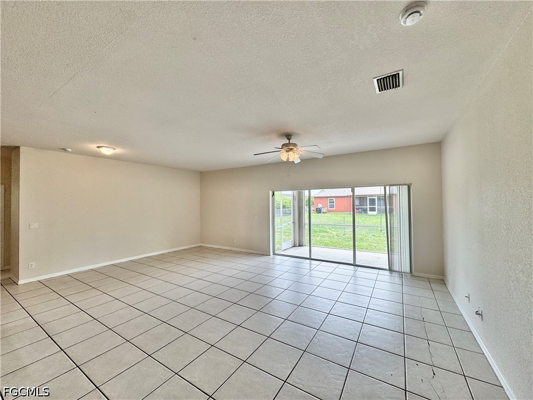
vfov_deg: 85.7
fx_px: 216
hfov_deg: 102.1
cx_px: 266
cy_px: 200
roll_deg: -0.3
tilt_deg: -1.2
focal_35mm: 14
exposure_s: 1/166
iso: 40
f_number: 2.2
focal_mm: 2.22
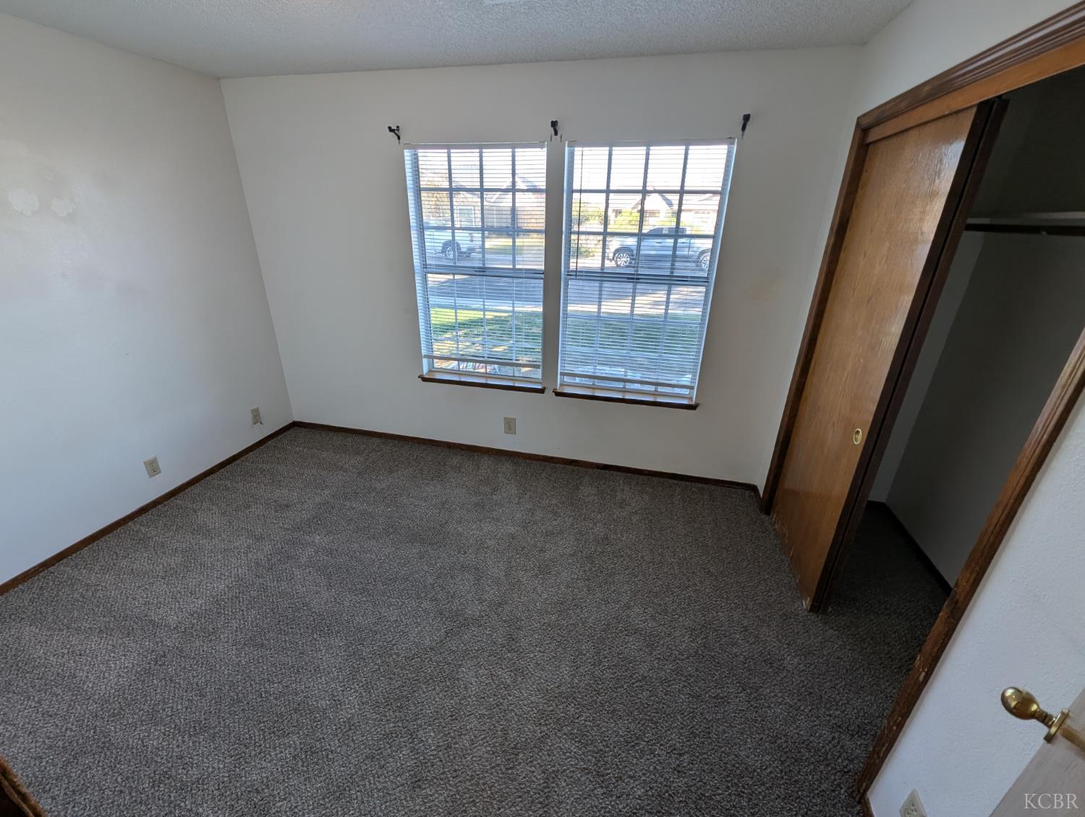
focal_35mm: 13
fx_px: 408
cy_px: 408
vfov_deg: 90.0
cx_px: 542
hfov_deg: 106.1
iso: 48
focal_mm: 1.95
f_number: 2.2
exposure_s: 1/120
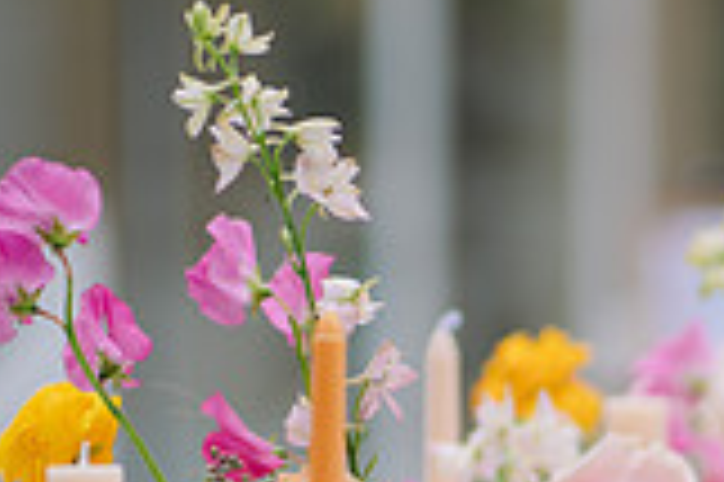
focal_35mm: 306
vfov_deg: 4.5
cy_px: 655
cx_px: 872
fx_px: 6148
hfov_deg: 6.7
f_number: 1.8
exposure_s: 1/200
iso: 50
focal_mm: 85
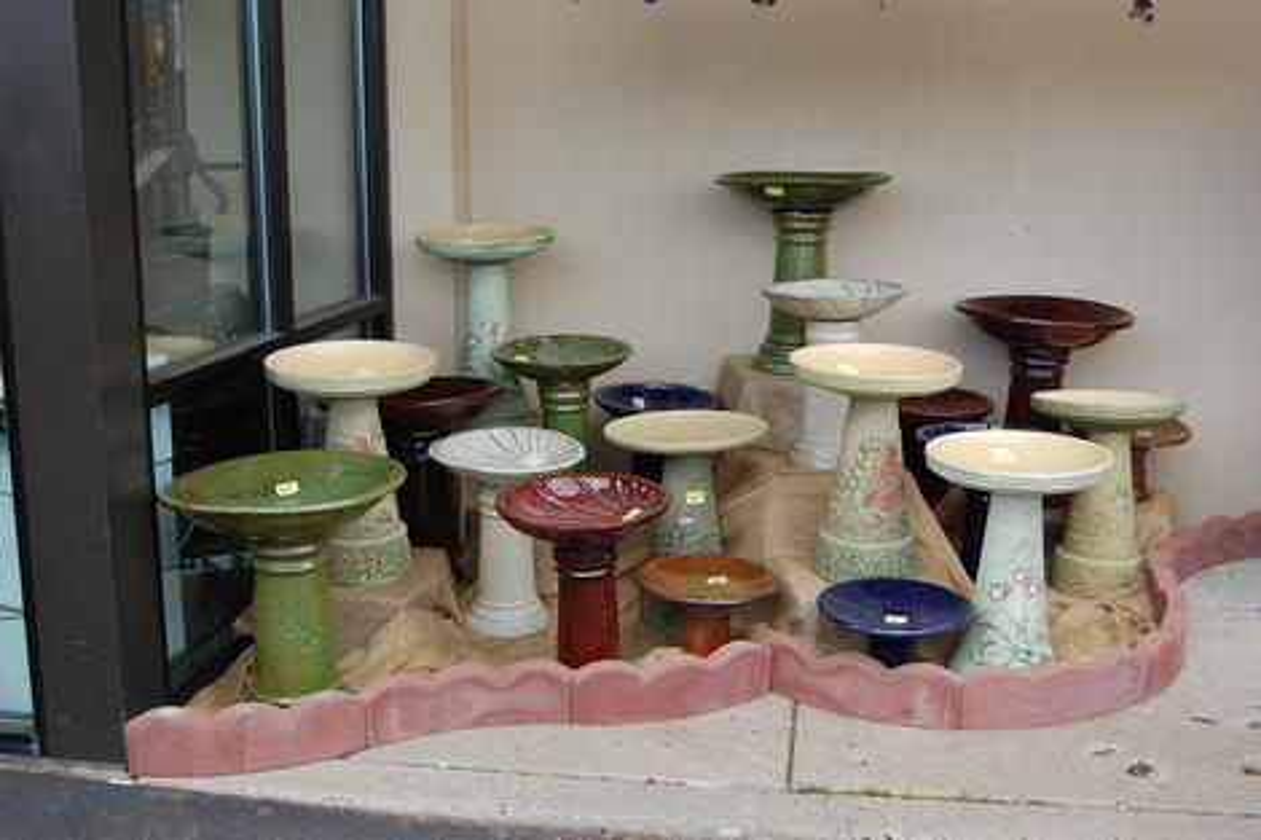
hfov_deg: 49.6
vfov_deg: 34.2
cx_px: 630
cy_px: 420
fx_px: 1366
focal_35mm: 39
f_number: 5.6
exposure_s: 1/125
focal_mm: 26
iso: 200
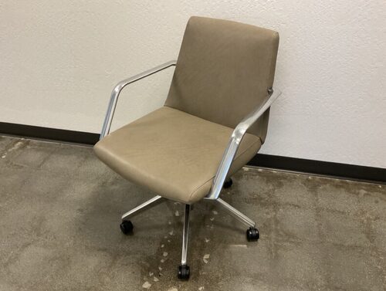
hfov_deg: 61.6
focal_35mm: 29
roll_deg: -1.4
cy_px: 146
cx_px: 193
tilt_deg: -34.0
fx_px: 324
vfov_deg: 48.4
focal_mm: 3
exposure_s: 1/50
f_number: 1.8
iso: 160
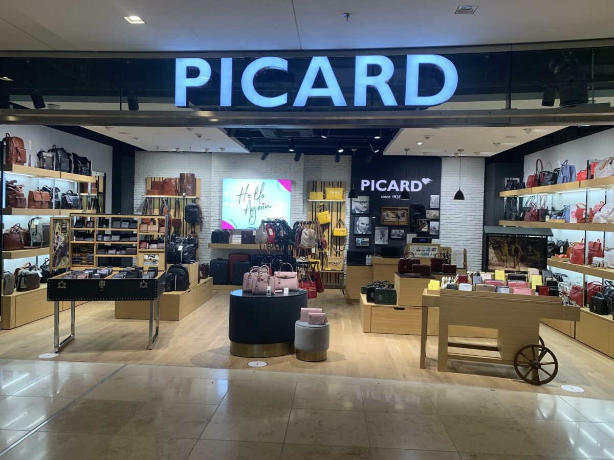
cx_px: 307
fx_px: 461
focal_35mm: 26
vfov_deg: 53.1
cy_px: 230
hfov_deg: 67.3
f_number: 1.8
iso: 80
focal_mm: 4.25
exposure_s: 1/100
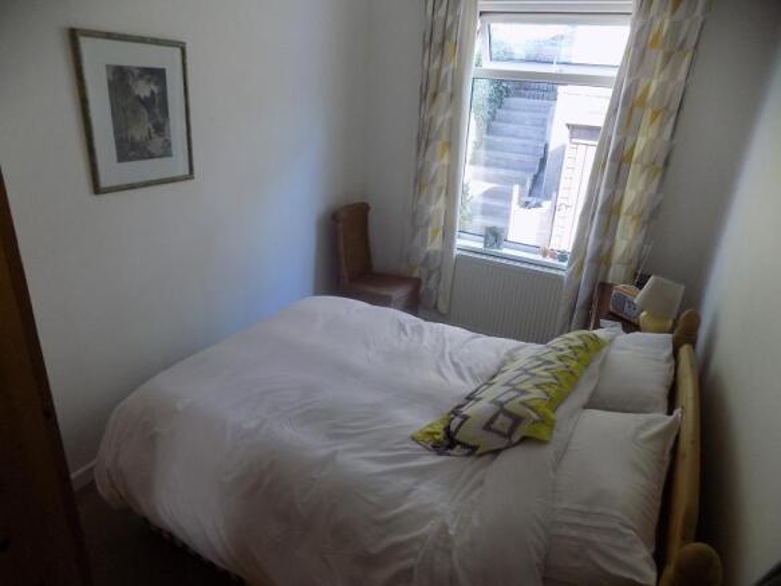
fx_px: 519
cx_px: 390
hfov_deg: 73.9
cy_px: 293
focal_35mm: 23
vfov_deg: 58.9
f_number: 3.1
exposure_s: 1/30
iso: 140
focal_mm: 4
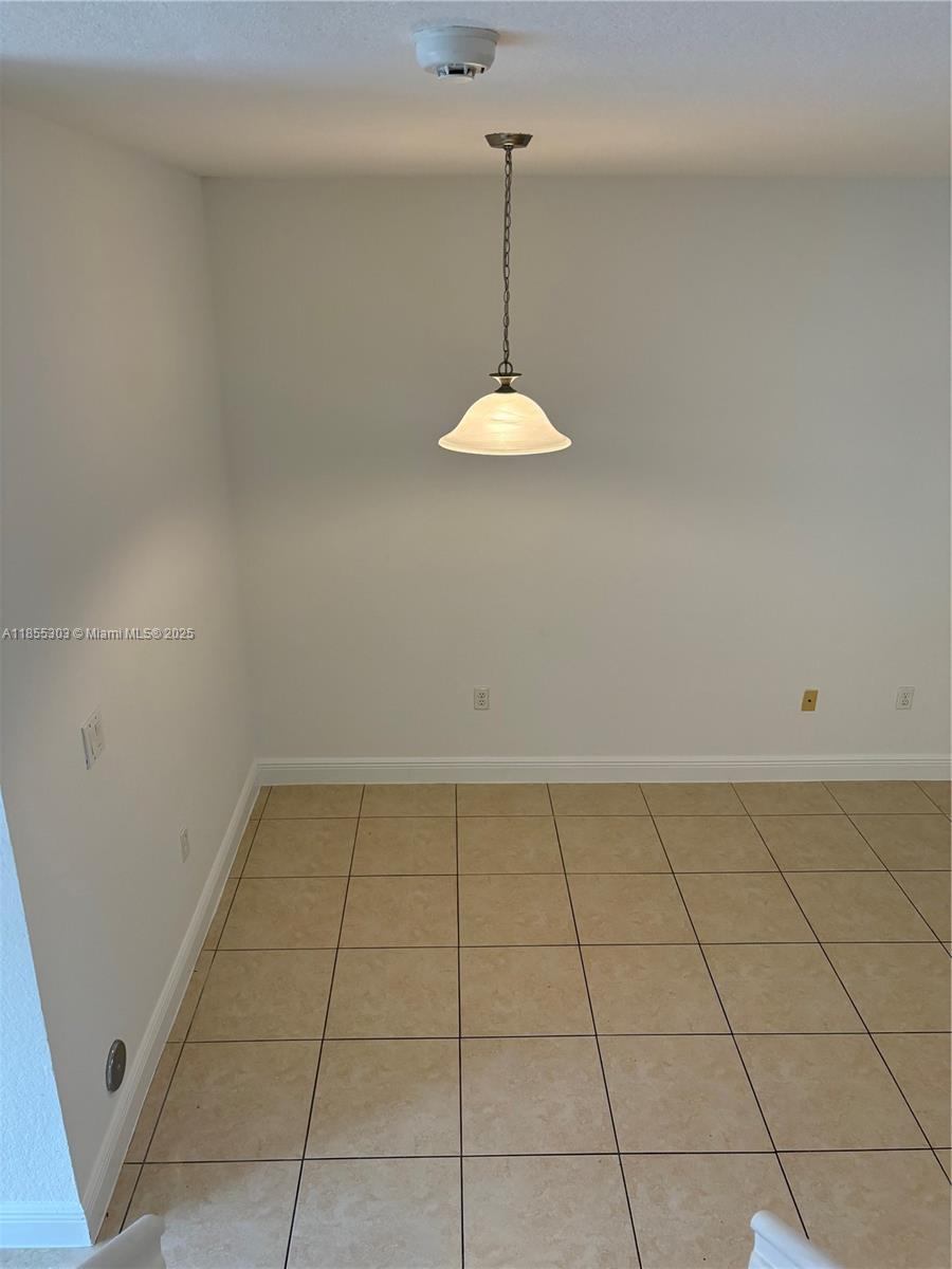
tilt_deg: -19.7
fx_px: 953
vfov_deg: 67.3
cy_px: 634
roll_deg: -0.2
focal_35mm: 26
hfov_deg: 53.1
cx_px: 476
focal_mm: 5.96
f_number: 1.6
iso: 160
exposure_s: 1/120
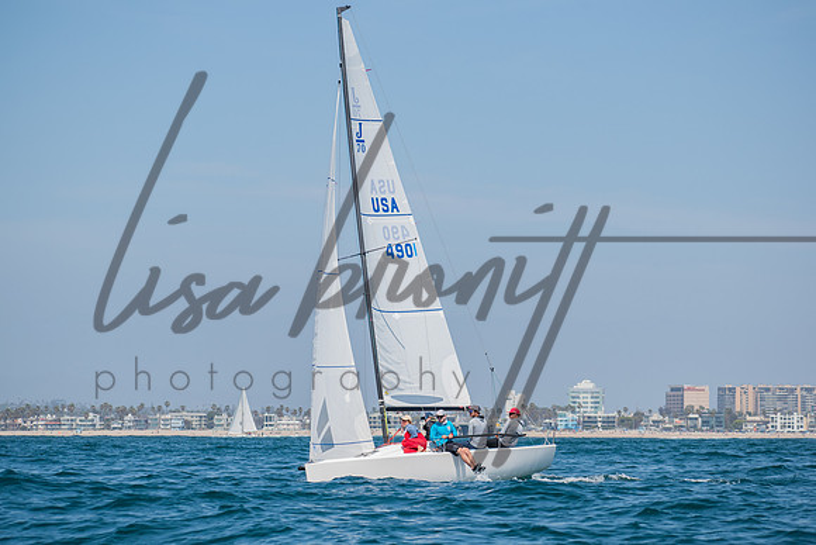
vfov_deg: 9.0
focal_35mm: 152
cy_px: 272
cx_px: 408
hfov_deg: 13.5
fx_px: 3448
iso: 200
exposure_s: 1/1000
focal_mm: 95
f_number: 6.3
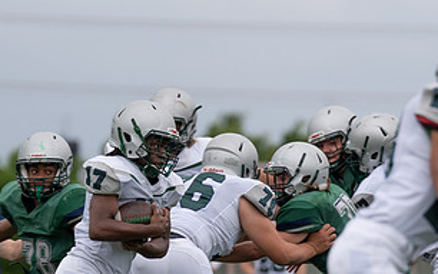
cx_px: 186
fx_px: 6945
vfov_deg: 2.3
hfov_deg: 3.6
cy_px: 237
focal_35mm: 582
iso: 250
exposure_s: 1/1250
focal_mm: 200
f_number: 2.8
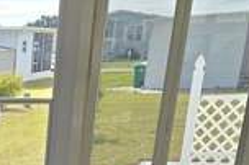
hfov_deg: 18.1
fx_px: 698
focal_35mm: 101
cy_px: 389
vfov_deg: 11.4
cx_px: -121
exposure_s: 1/767
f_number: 1.8
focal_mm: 5.4
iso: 25
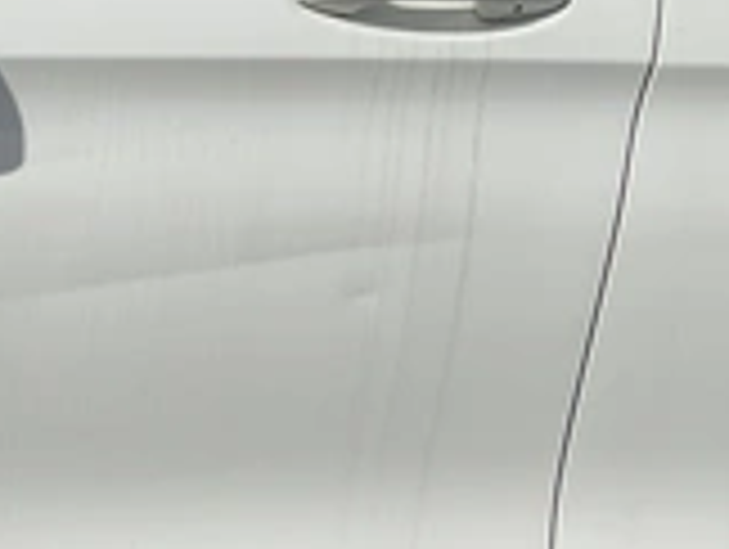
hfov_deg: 26.2
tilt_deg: -13.4
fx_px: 1455
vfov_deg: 21.3
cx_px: -50
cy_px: 333
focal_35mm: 69
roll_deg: -2.4
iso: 25
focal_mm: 3
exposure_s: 1/6536
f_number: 1.8
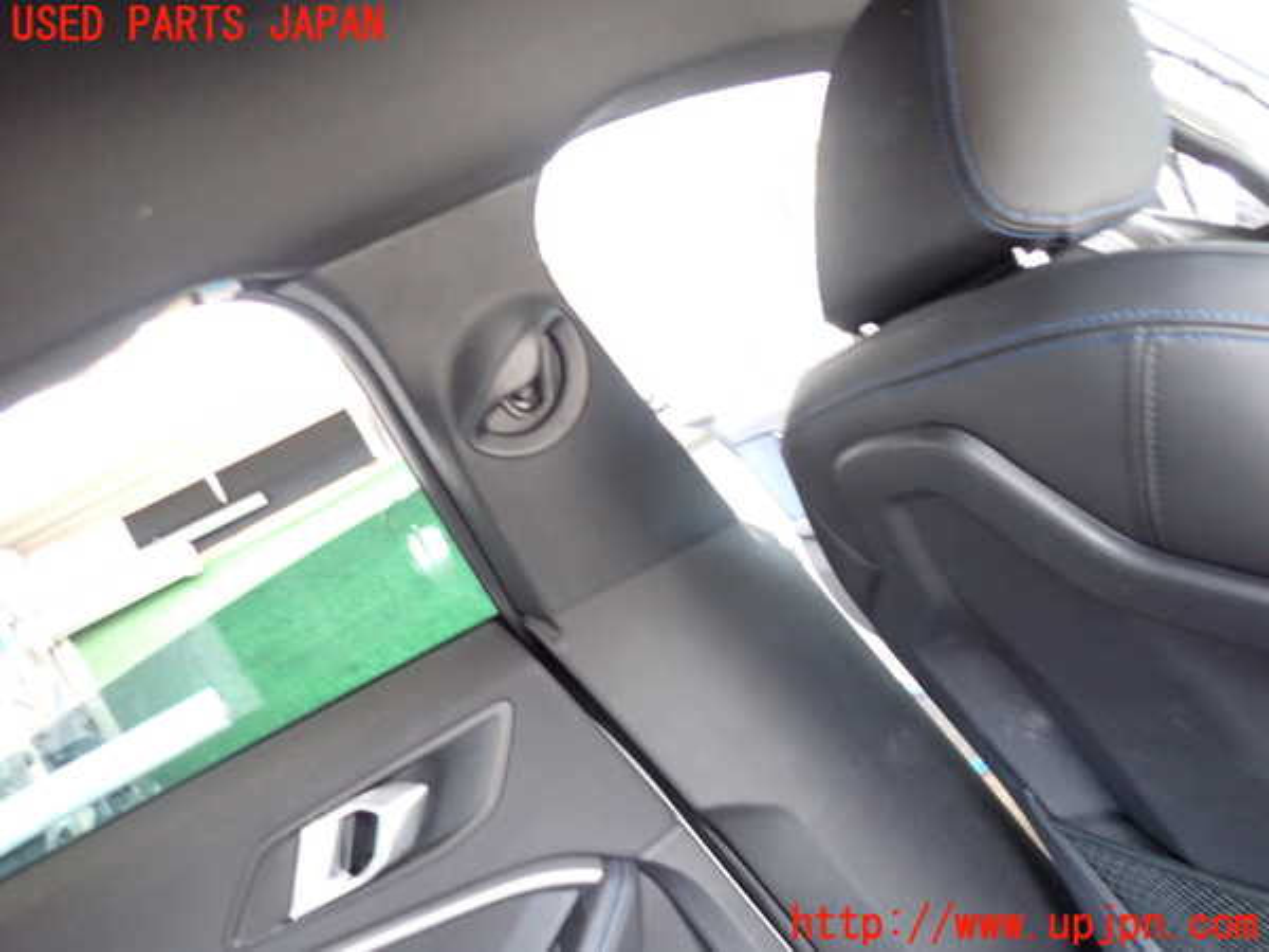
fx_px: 916
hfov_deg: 69.4
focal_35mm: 25
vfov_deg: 54.9
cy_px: 476
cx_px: 634
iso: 320
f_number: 2
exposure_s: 1/30
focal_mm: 4.5
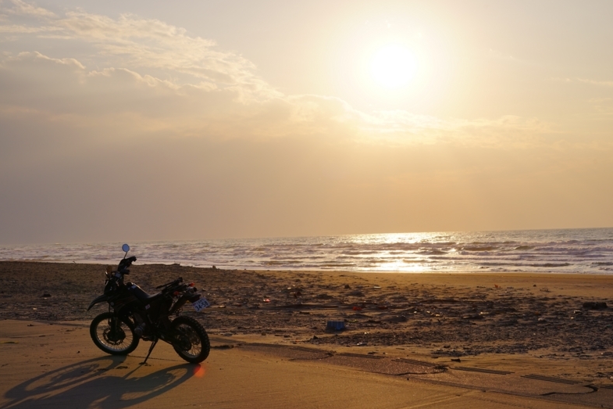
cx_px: 302
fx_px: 868
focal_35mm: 51
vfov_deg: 26.5
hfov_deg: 38.9
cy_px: 204
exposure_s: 1/320
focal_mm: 50
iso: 100
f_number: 11
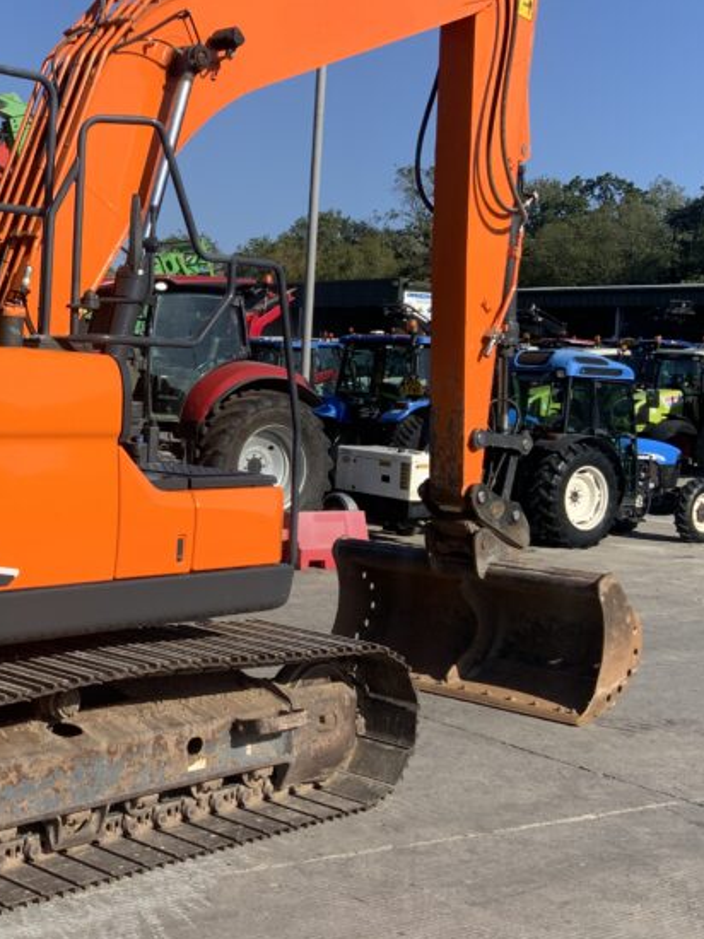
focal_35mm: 54
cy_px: 430
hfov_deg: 25.9
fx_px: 1465
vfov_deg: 35.5
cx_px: 27
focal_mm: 3
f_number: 1.8
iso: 16
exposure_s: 1/1848
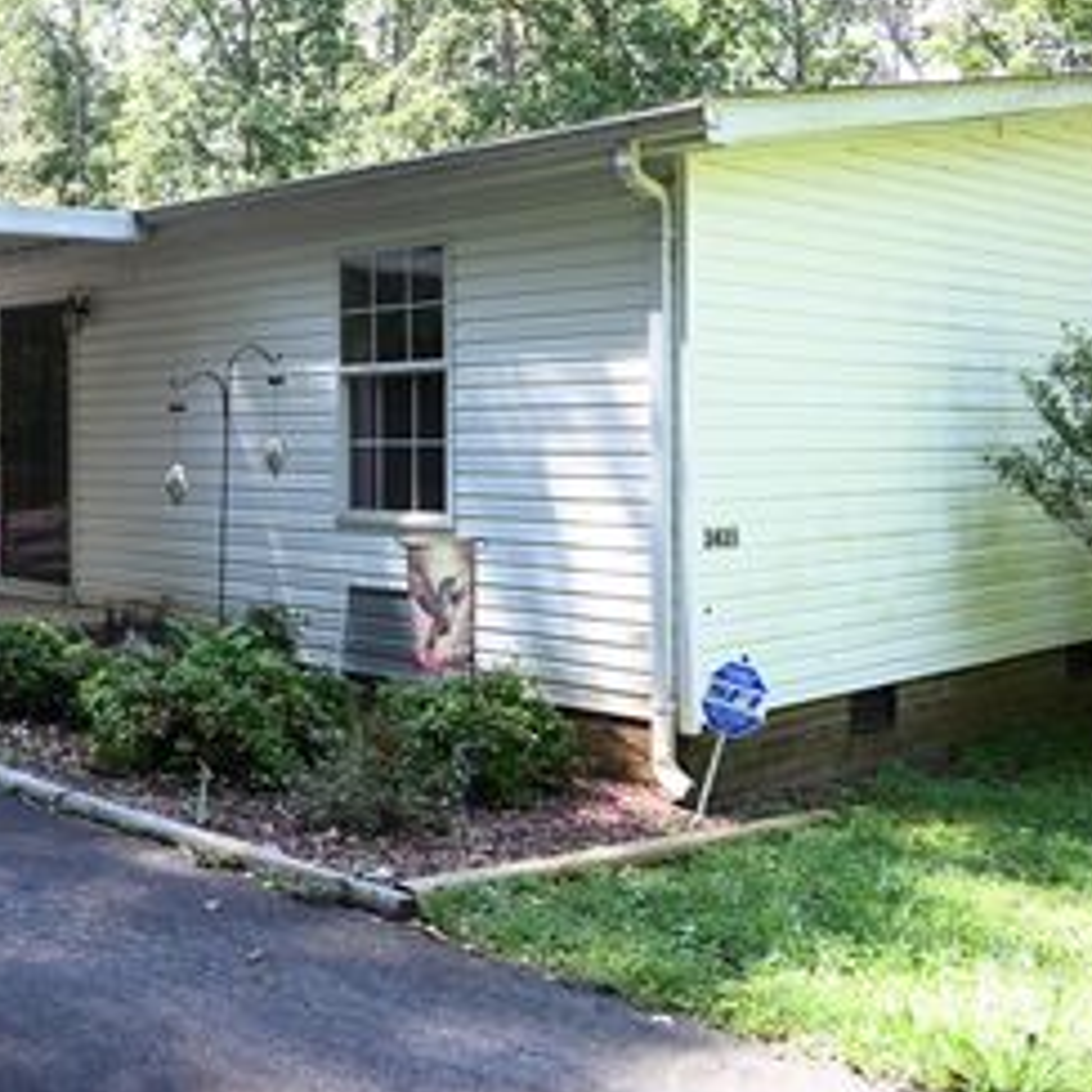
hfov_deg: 40.0
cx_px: 206
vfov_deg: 41.6
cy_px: 418
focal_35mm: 40
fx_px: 1428
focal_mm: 23
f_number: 4
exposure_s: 1/80
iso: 100
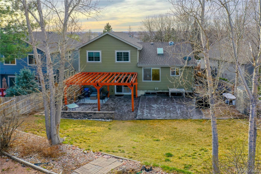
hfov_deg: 65.5
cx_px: 130
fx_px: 203
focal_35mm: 28
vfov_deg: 46.4
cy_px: 87
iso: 100
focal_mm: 10.26
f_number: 5
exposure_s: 1/200
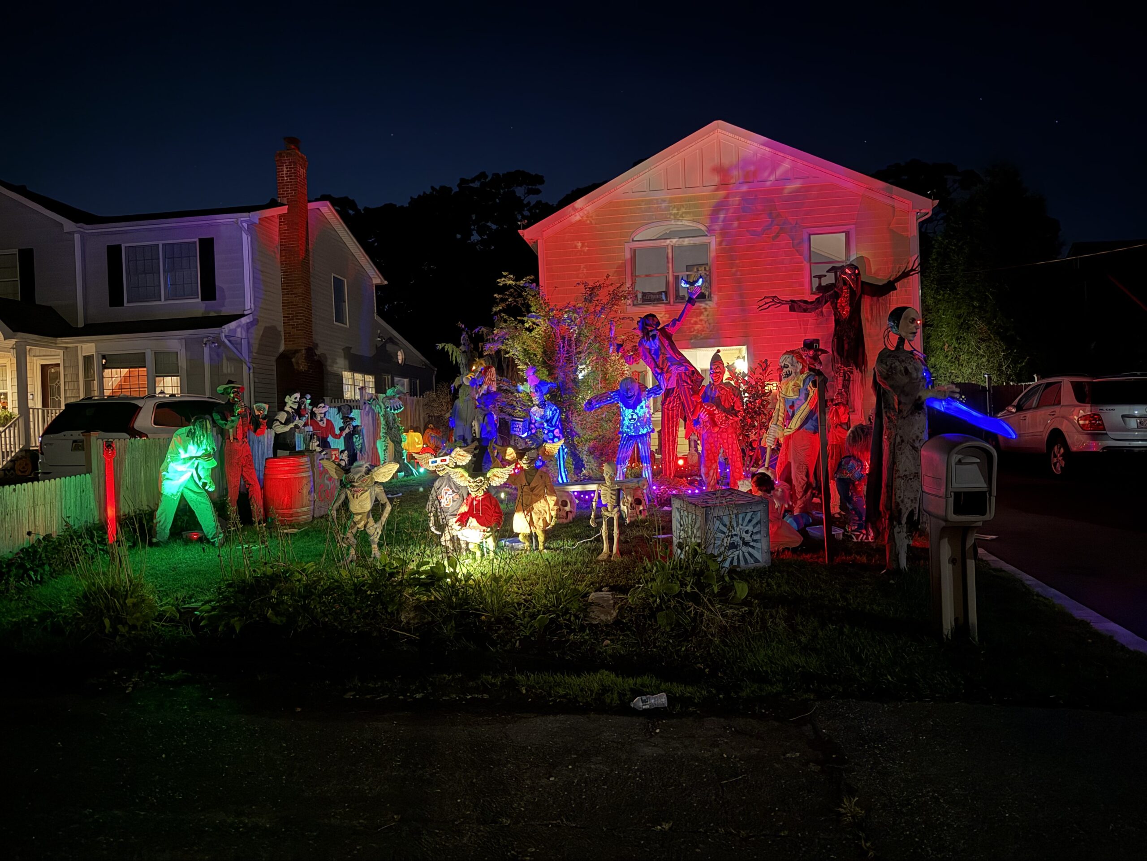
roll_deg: +2.5
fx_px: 795
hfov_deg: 71.6
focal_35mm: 24
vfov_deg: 56.8
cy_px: 430
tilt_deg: -0.1
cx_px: 574
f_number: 1.78
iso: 1600
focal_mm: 6.76
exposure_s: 1/9
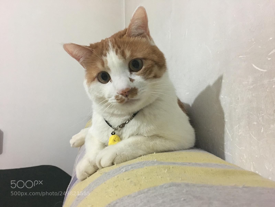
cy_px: 104
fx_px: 230
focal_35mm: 29
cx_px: 138
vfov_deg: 48.2
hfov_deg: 61.7
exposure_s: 1/8
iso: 160
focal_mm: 4.15
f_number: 2.2
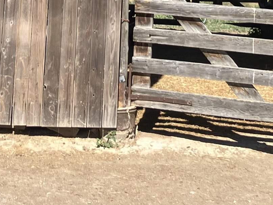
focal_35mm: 106
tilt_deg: +9.8
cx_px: 162
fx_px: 836
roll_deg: -1.5
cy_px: -159
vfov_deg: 12.8
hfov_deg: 18.5
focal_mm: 3.99
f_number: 1.8
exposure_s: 1/1372
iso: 32
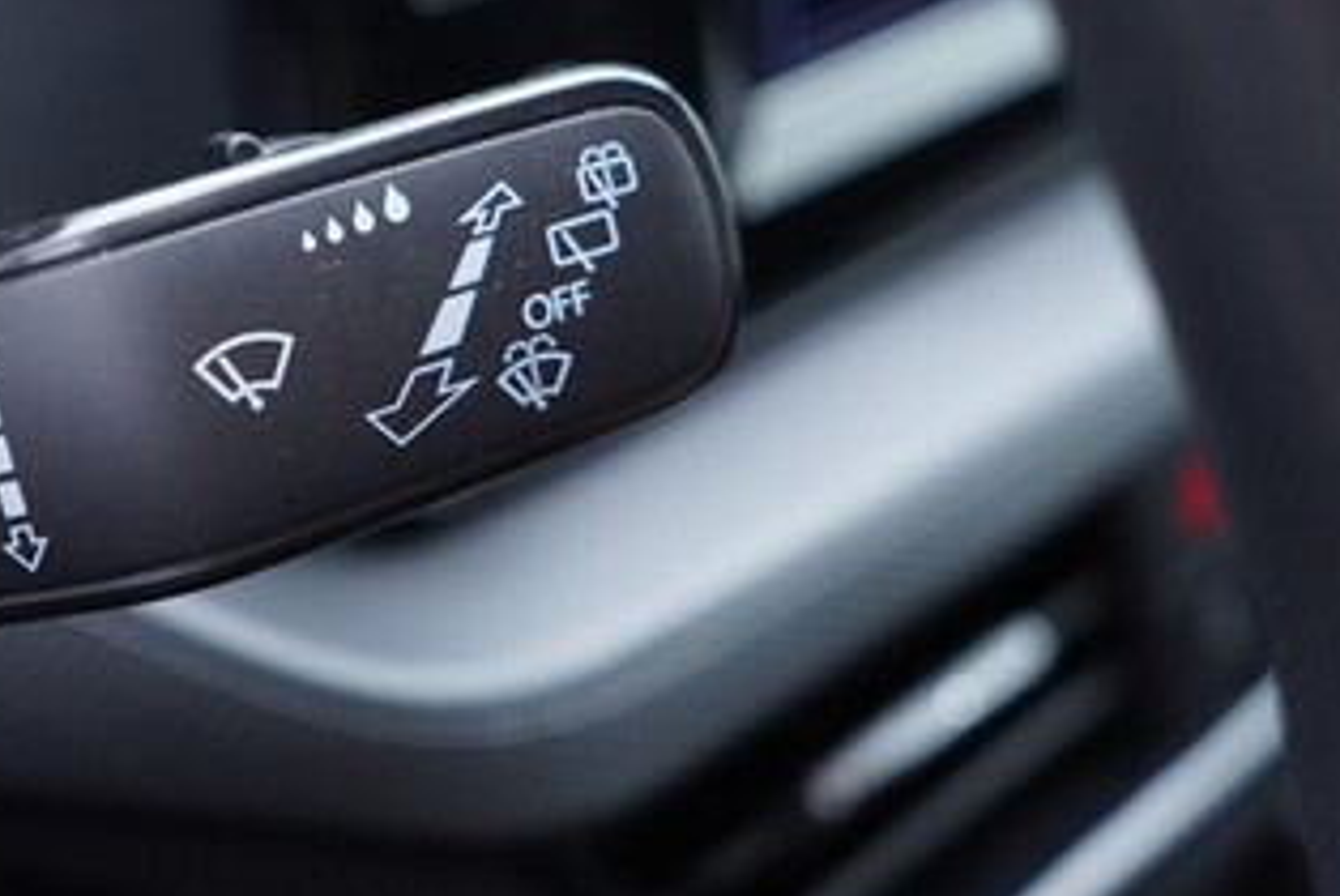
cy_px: 331
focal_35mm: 63
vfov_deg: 21.6
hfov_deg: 30.9
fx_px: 2347
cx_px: 222
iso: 400
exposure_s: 1/40
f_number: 2.8
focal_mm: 24
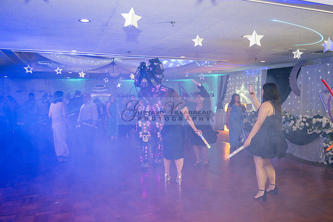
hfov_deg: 62.8
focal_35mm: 30
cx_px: 166
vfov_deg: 44.3
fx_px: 273
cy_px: 111
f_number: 2.8
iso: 1250
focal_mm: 29.5
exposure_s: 1/200
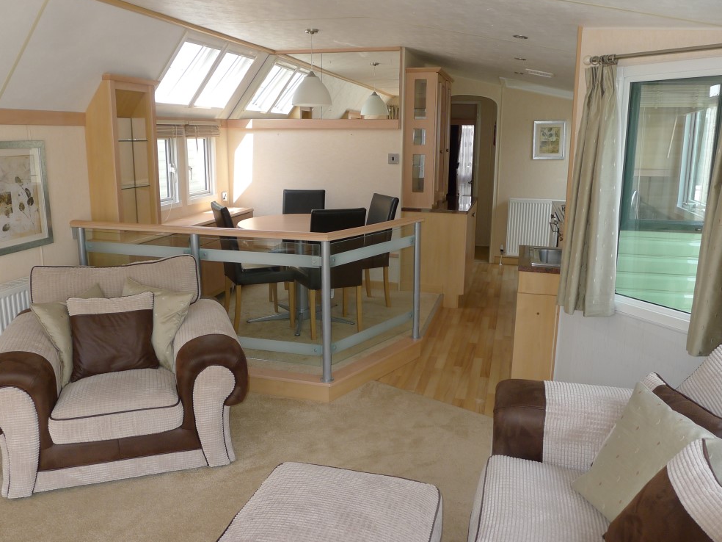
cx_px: 358
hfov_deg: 65.3
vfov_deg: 51.4
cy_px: 265
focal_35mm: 27
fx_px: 563
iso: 100
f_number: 2.8
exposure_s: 1/200
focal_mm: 5.1
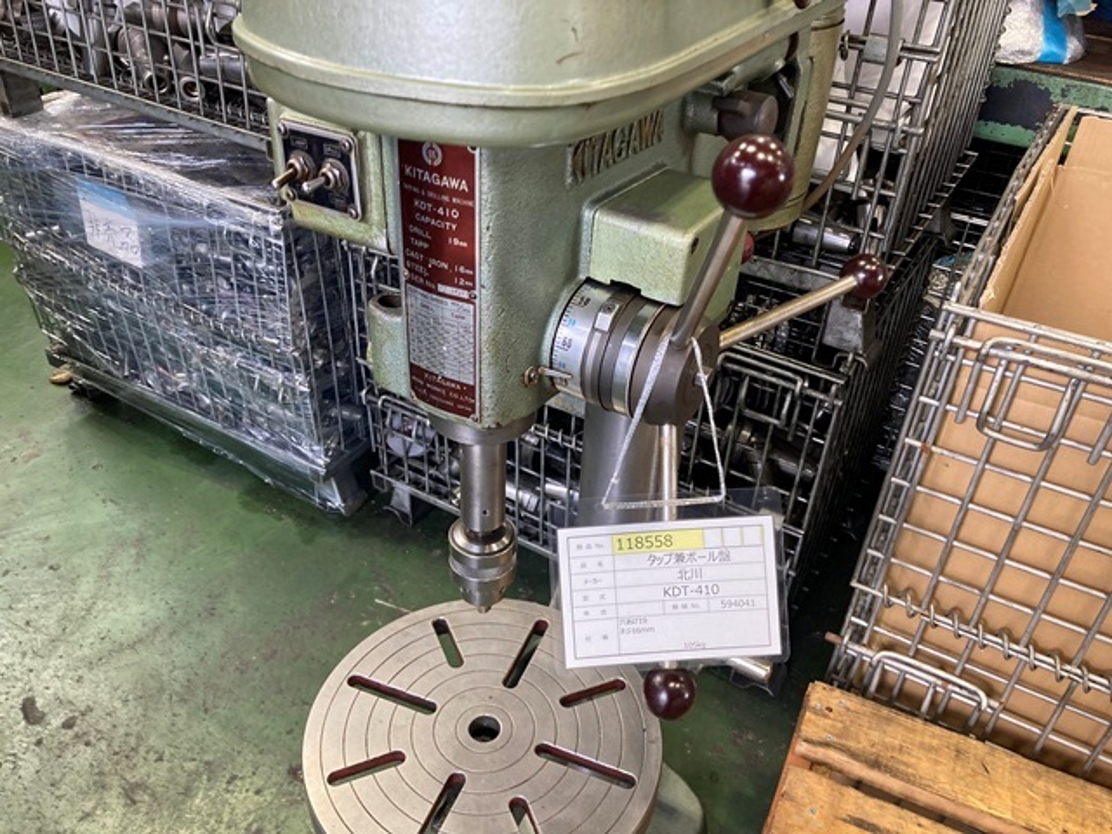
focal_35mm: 28
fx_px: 899
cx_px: 556
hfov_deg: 63.4
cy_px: 417
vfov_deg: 49.7
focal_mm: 3.99
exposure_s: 1/60
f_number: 1.8
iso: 100
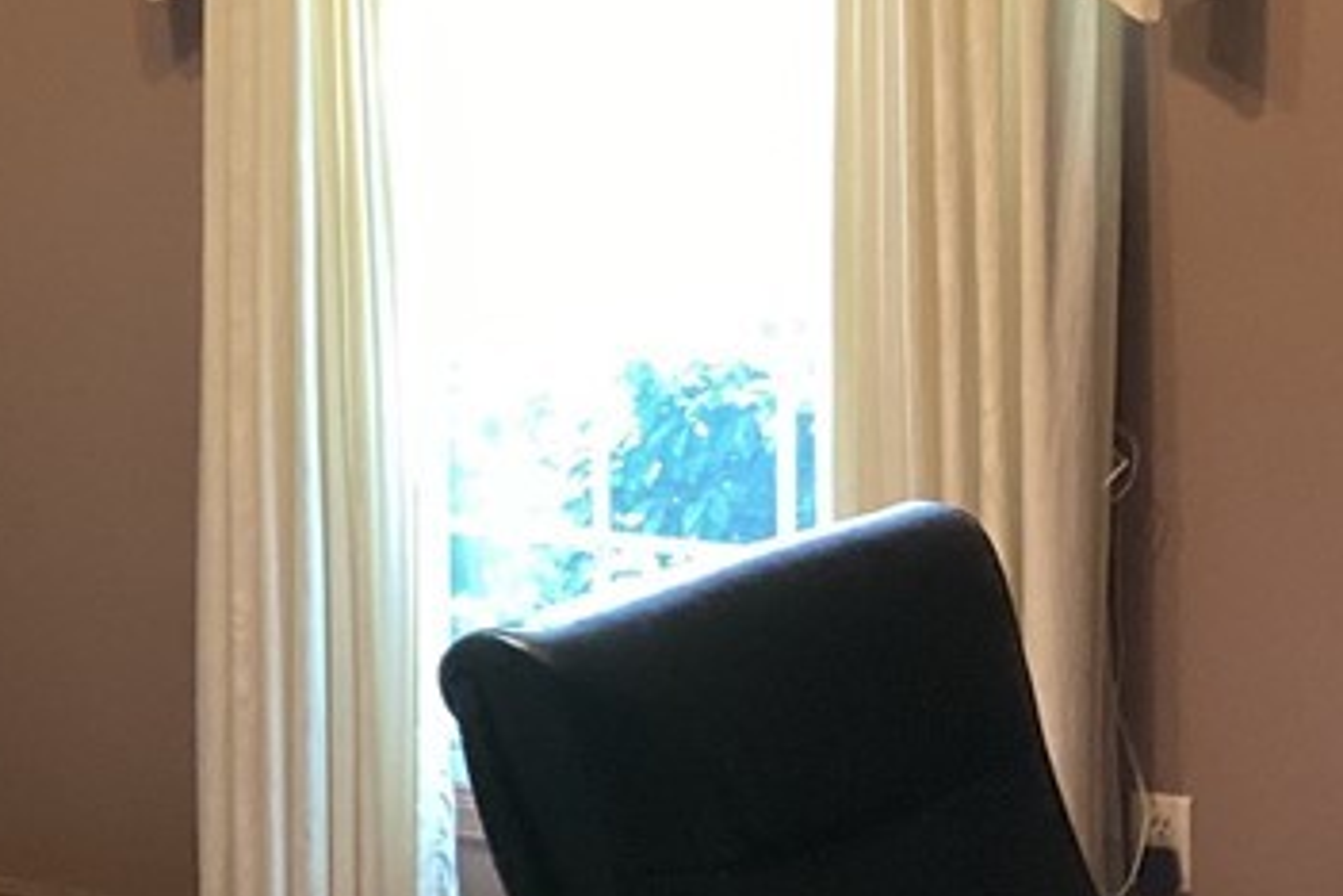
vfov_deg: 14.5
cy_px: 345
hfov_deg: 21.2
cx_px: 126
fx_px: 3506
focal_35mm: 94
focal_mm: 3.3
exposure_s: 1/50
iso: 160
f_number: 2.4
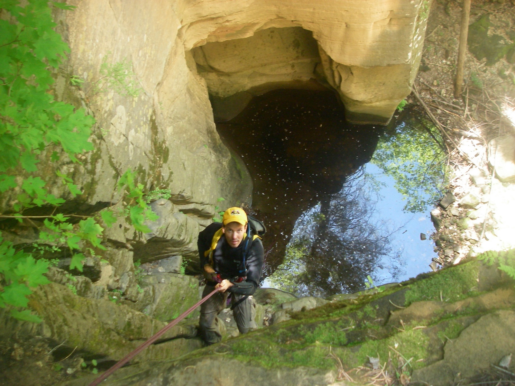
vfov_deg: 37.7
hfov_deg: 49.0
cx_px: 258
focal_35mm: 38
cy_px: 193
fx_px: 565
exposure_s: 1/25
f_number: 3.3
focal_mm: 6.3
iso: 200
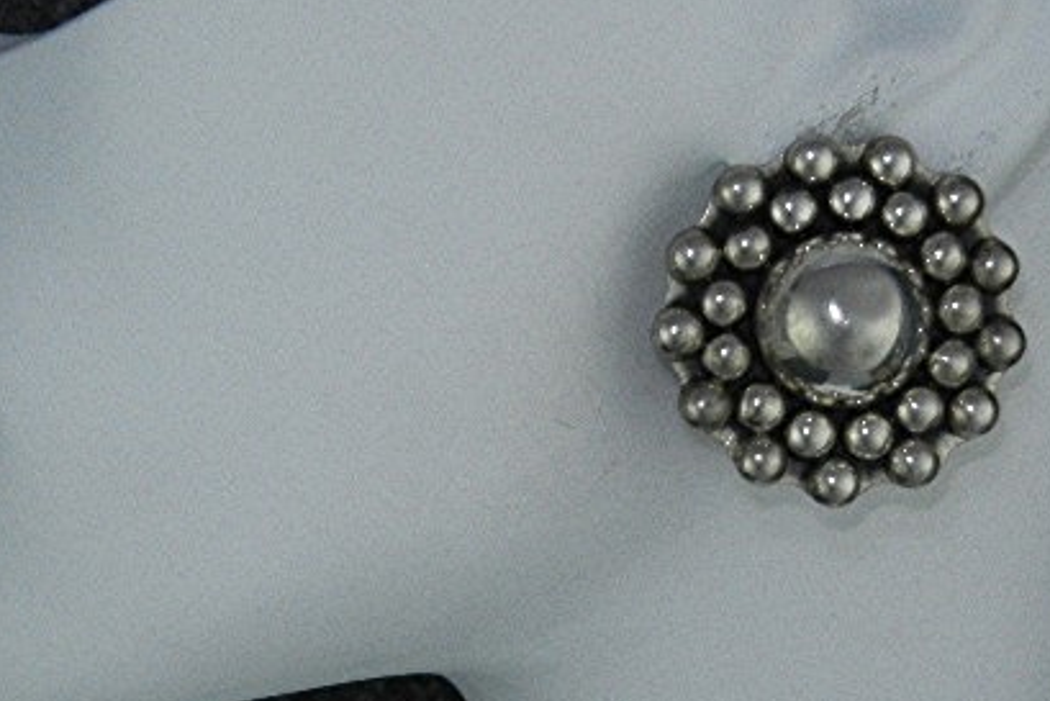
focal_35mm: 96
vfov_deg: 14.3
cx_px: 508
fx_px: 2801
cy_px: 267
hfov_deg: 21.2
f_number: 8
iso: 732
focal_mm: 10.6
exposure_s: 1/30
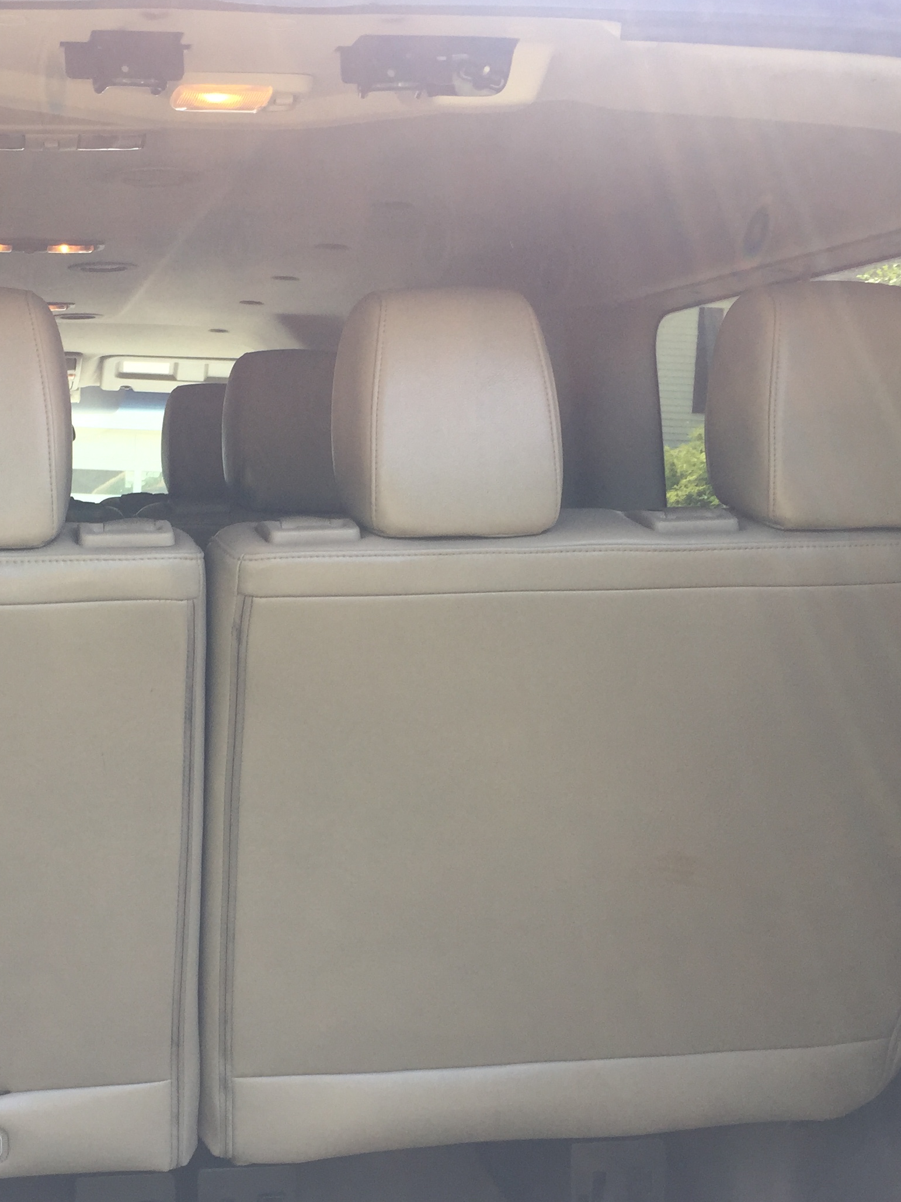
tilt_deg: -4.6
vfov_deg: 41.2
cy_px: 603
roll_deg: -4.0
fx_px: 1597
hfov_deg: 30.8
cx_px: 197
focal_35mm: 46
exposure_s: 1/120
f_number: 2.2
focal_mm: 4.15
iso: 32
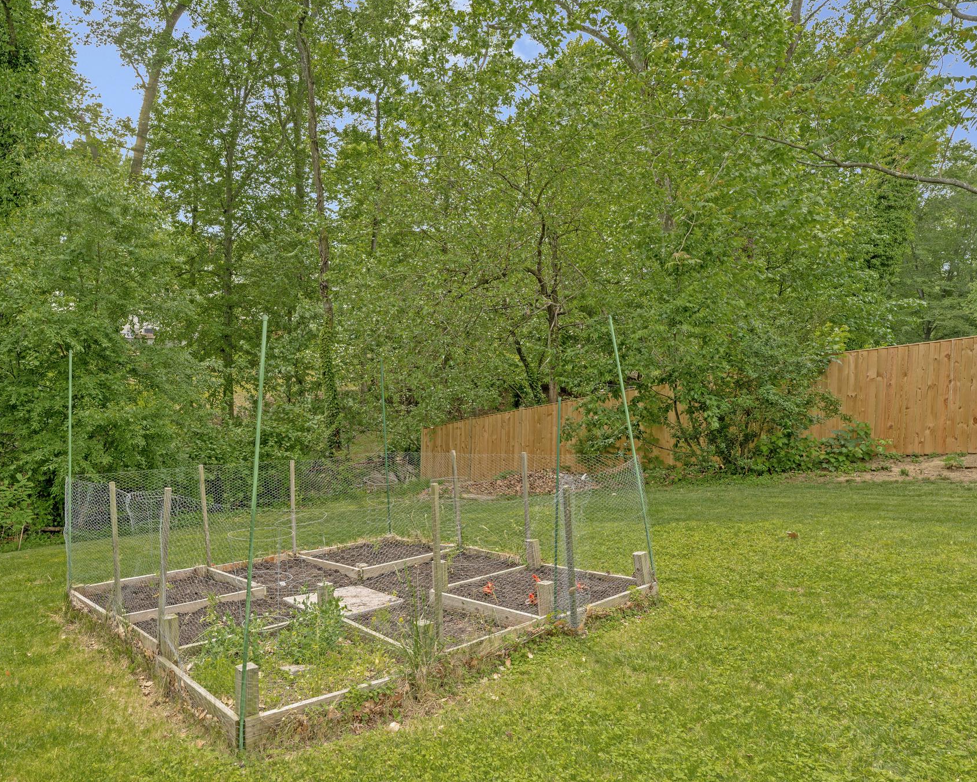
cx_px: 394
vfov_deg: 57.8
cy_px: 388
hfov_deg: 68.6
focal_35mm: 24
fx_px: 707
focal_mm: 21.4
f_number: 8
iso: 100
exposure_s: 1/100
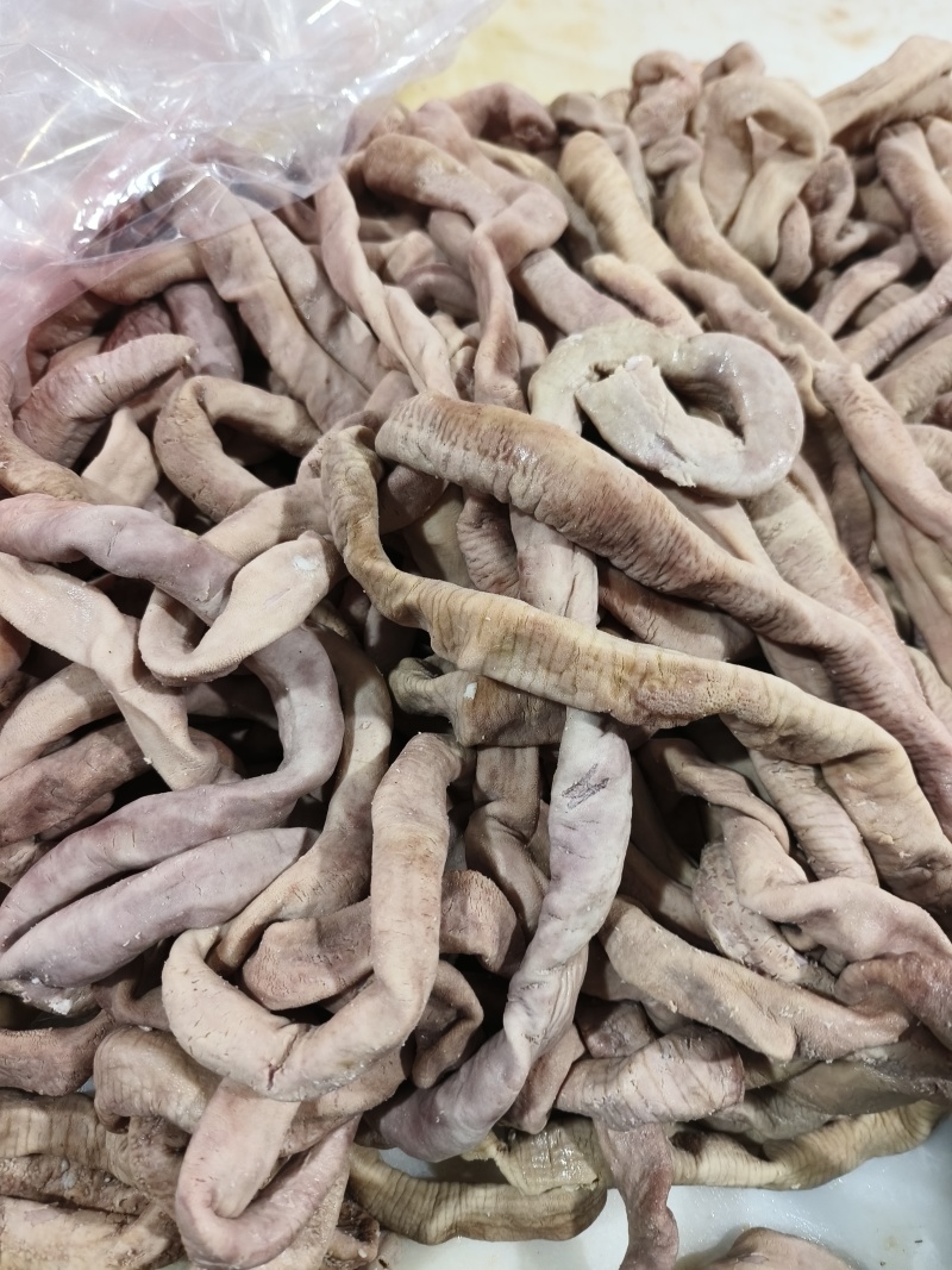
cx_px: 476
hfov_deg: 58.9
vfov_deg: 73.9
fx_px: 844
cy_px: 635
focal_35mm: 23
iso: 963
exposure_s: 1/50
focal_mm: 5.5
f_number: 1.75
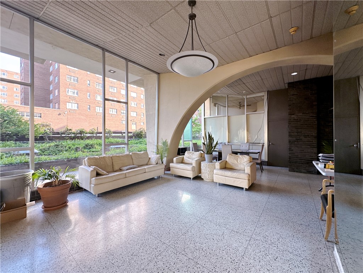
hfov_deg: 102.1
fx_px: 147
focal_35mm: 14
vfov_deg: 85.7
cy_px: 136
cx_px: 182
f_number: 2.2
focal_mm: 2.22
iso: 80
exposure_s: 1/99
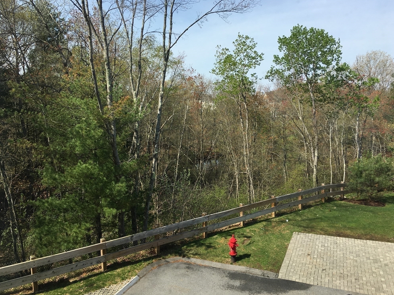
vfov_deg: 46.8
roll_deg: +0.2
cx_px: 203
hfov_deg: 60.0
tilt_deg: -5.0
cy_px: 145
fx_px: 341
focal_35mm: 30
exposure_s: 1/927
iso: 25
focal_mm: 4.15
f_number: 2.2
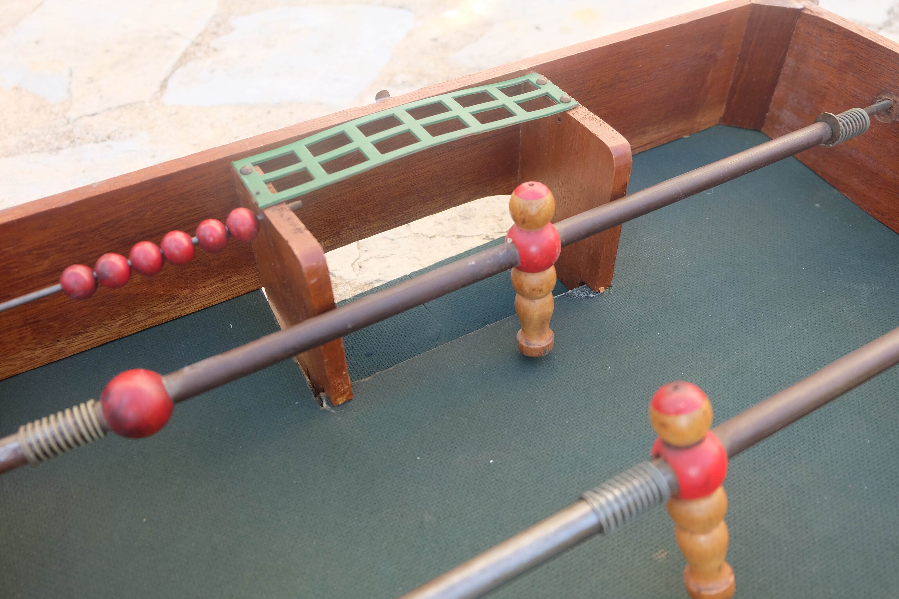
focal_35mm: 29
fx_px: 724
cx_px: 450
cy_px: 300
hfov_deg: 63.7
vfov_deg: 45.0
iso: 400
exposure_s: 1/125
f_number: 4.5
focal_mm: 19.2
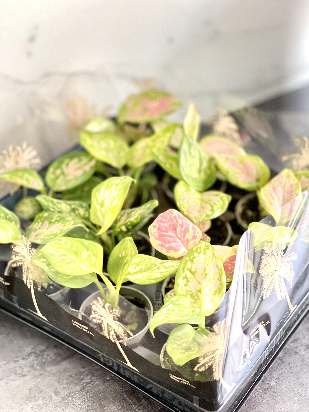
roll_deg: +2.9
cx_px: 154
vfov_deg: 30.3
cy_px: 206
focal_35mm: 64
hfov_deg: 22.9
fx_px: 762
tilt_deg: -39.6
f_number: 2.2
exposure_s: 1/31
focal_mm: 7.5
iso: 400
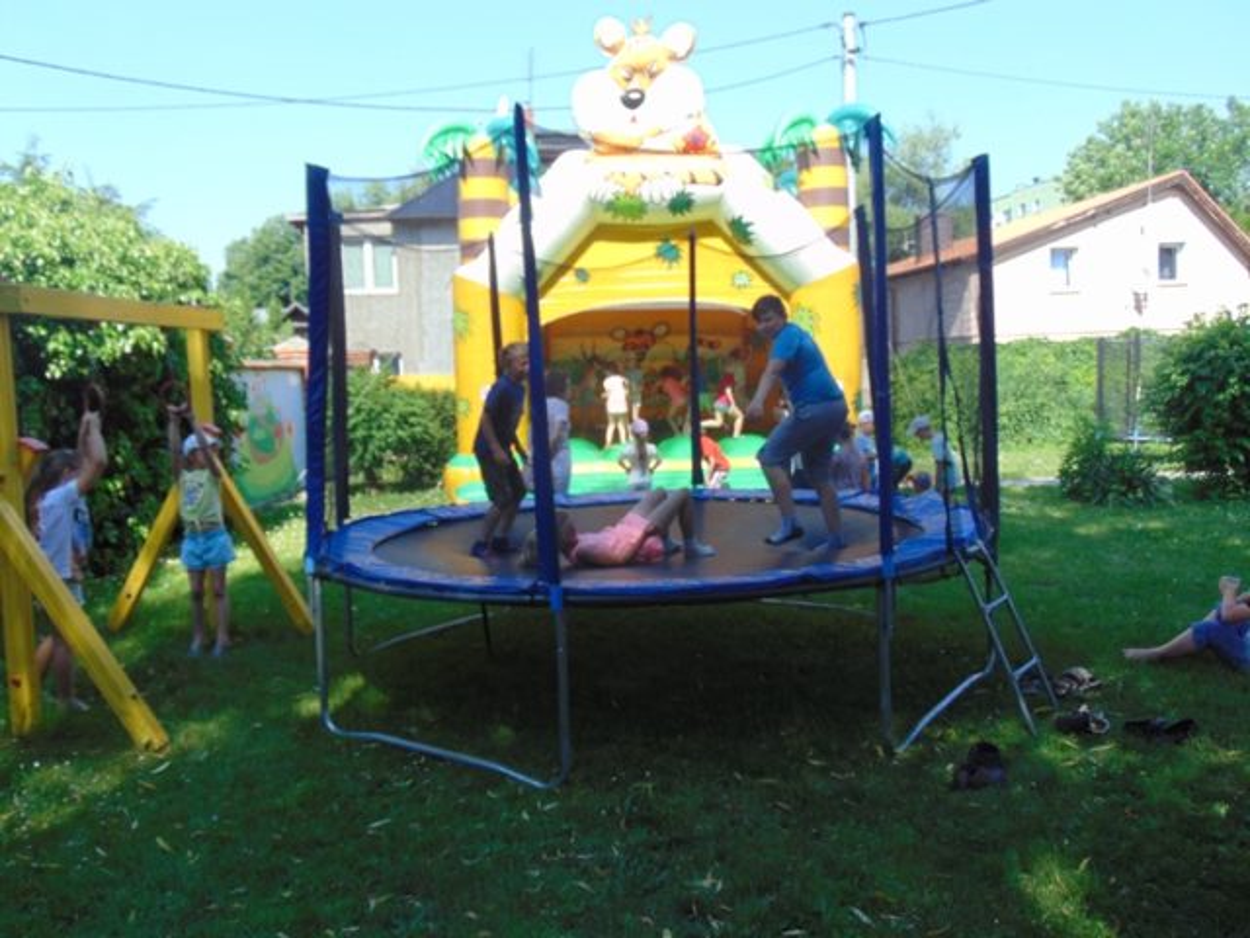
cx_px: 625
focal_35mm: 30
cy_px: 469
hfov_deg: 60.0
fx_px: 1083
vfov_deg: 46.8
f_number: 3.1
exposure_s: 1/400
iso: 80
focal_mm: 5.4
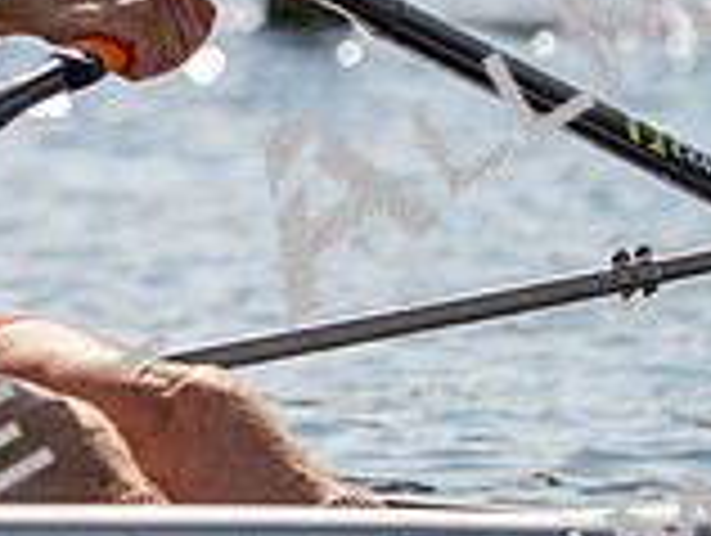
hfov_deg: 2.8
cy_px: -101
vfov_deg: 2.1
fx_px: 14482
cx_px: -122
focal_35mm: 704
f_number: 5.6
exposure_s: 1/1600
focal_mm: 200
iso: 160
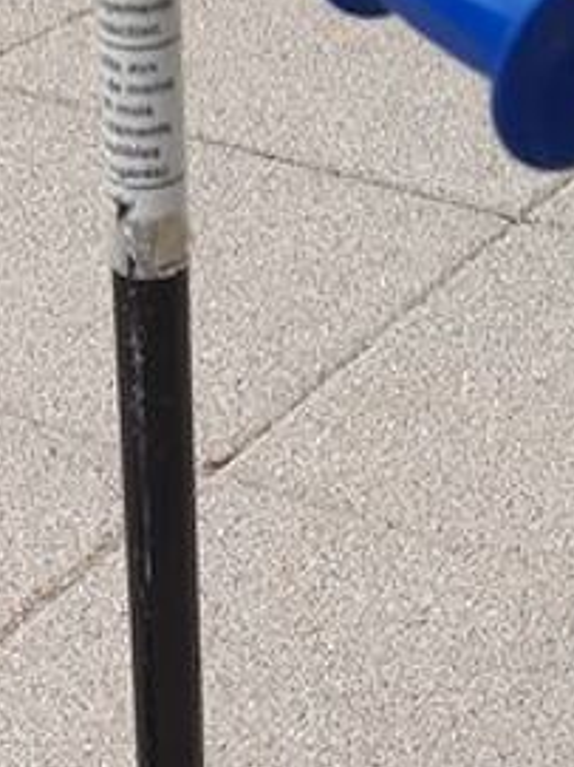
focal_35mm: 123
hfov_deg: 11.9
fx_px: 2722
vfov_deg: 15.2
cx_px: -57
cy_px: 1034
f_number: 2
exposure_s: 1/116
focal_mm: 4.6
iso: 32
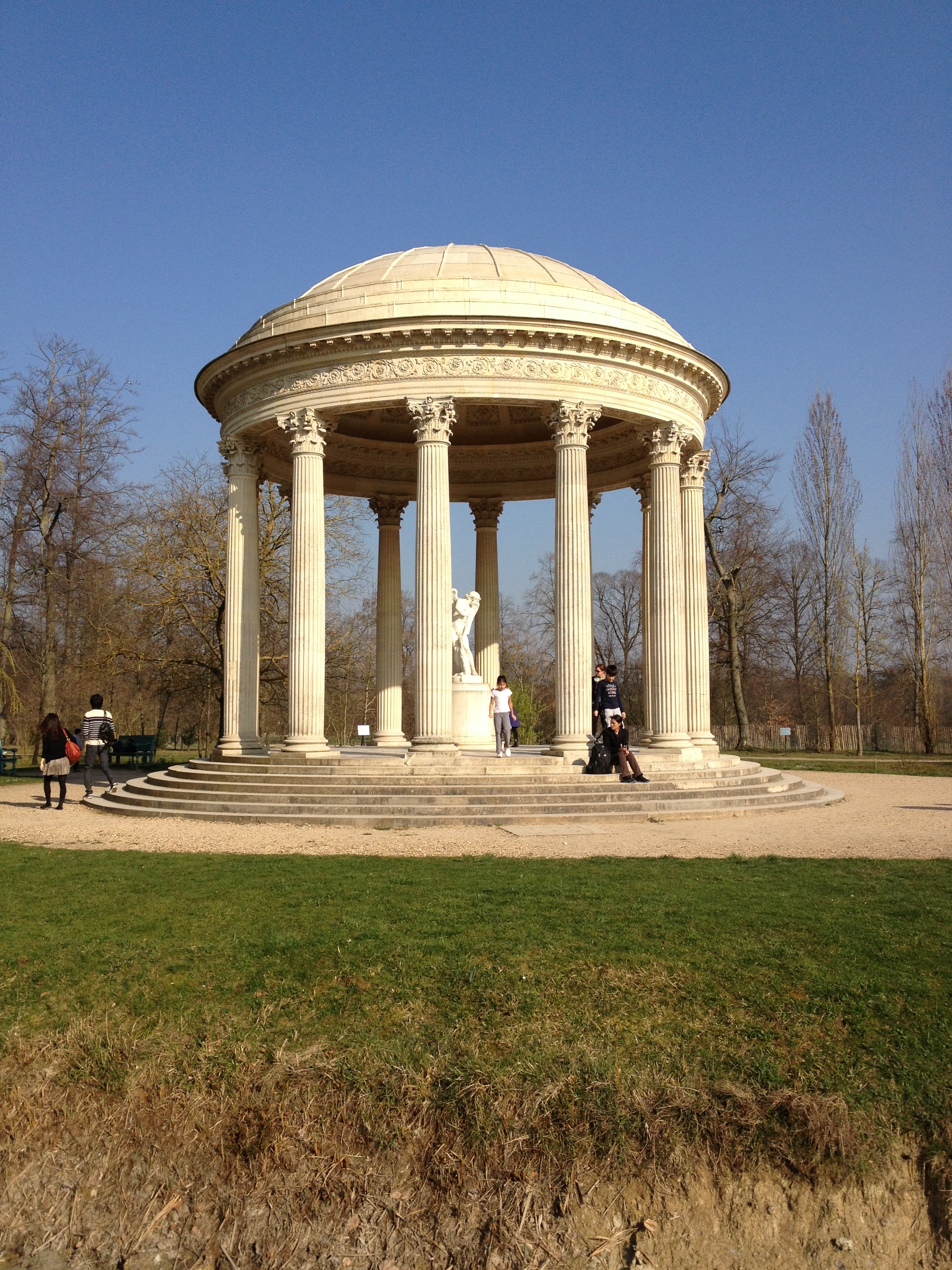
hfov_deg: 40.7
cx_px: 476
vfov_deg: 52.6
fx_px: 1283
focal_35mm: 35
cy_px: 635
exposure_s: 1/1972
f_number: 2.4
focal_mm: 4.28
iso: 50
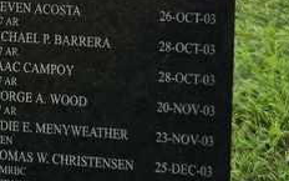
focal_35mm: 84
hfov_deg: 23.2
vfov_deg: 15.5
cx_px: -29
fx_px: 662
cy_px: 52
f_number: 1.8
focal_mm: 5.4
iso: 80
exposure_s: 1/2686
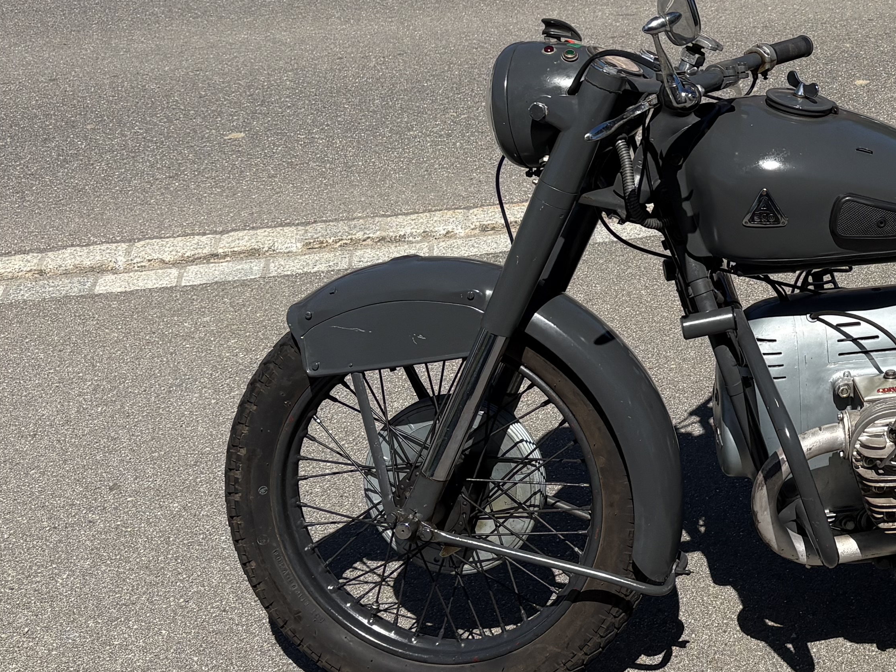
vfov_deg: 22.0
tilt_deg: -19.7
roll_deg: -1.7
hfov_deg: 27.8
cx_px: 885
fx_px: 1709
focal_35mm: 66
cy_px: 145
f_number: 1.6
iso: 50
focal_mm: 5.96
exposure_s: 1/4950
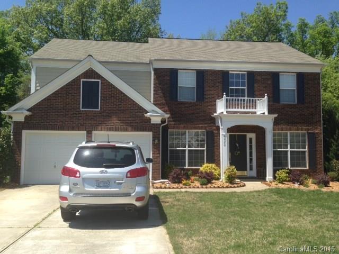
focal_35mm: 33
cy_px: 127
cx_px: 170
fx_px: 323
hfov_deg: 55.4
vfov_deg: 42.9
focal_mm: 4.12
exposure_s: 1/1205
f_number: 2.4
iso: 50
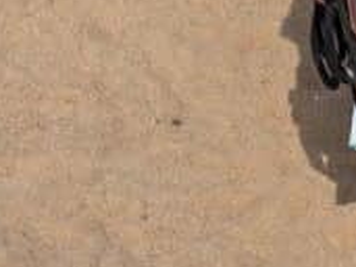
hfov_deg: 14.0
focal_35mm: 138
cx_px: -44
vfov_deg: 9.5
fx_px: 1418
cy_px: -384
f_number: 1.8
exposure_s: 1/2283
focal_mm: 5.4
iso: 25
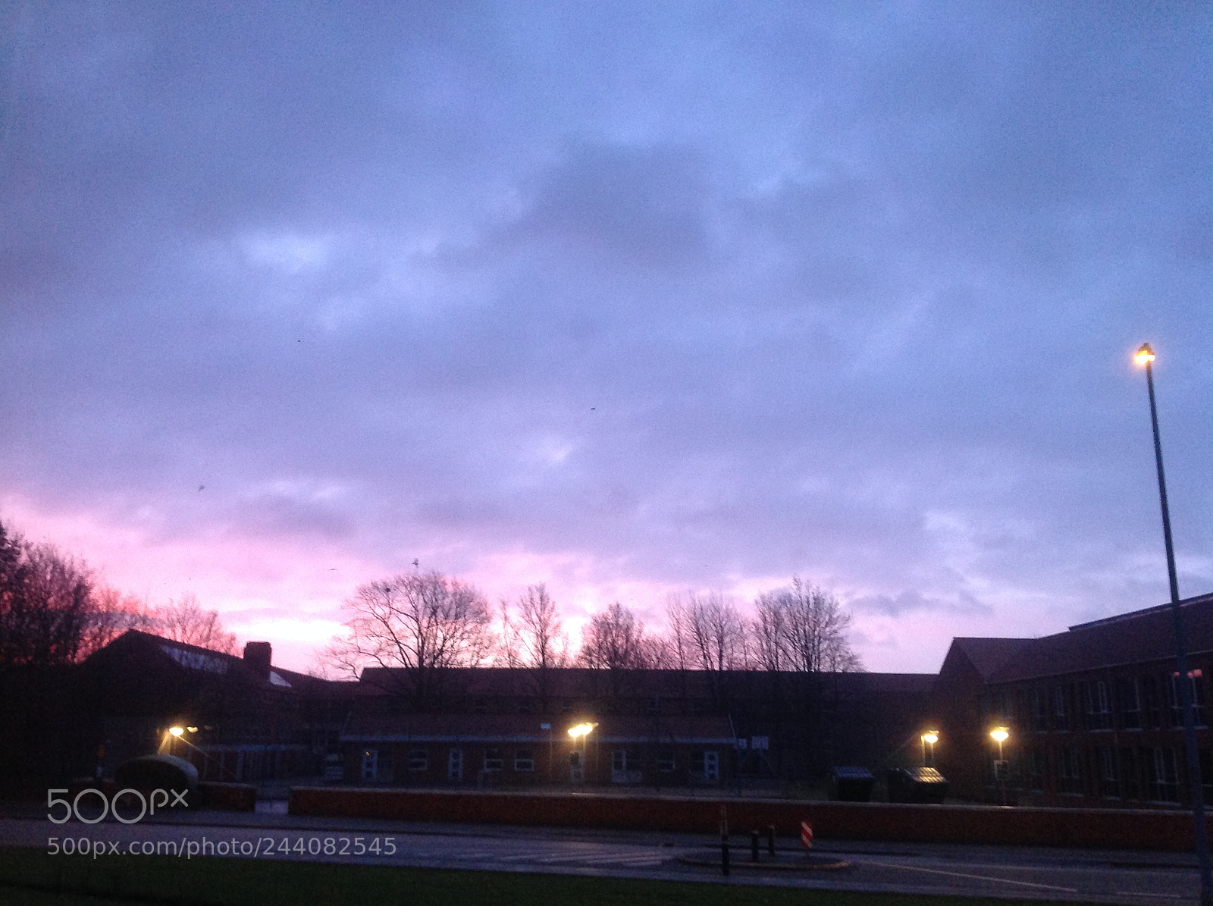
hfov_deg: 52.7
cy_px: 453
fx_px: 1225
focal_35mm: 35
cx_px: 606
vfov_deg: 40.6
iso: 200
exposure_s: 1/15
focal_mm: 4.28
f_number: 2.4
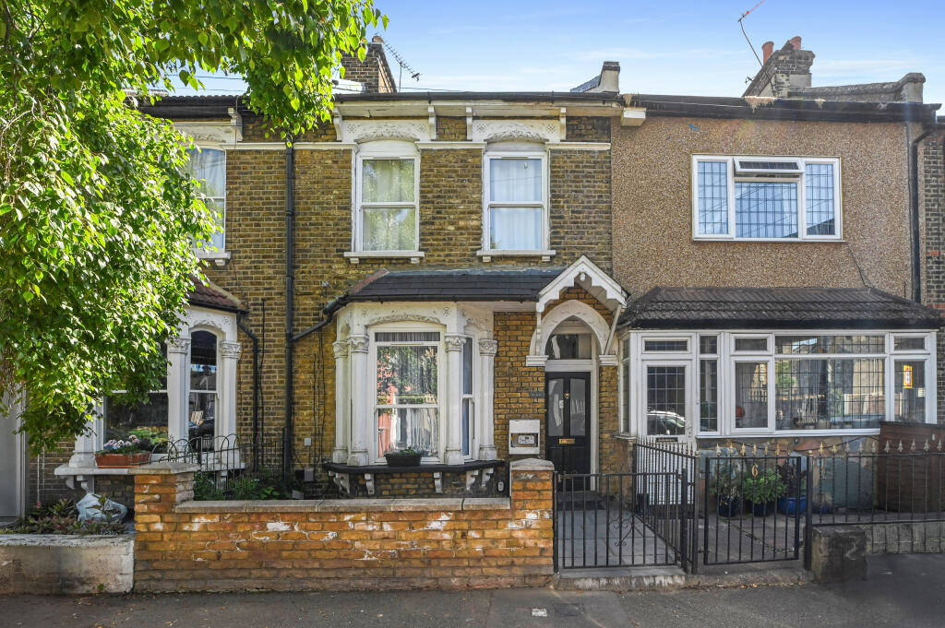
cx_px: 472
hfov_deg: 104.3
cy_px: 314
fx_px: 367
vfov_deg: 81.1
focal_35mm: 14
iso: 640
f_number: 8
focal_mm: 14
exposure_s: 1/640
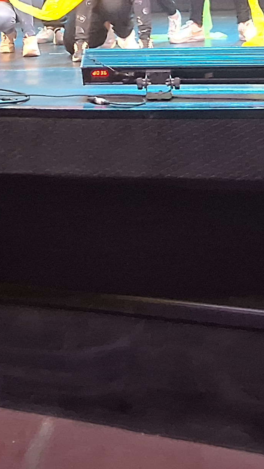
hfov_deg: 25.1
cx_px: 19
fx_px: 572
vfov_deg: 39.0
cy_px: -8
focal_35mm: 46
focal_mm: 1.74
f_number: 2.2
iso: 200
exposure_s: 1/25
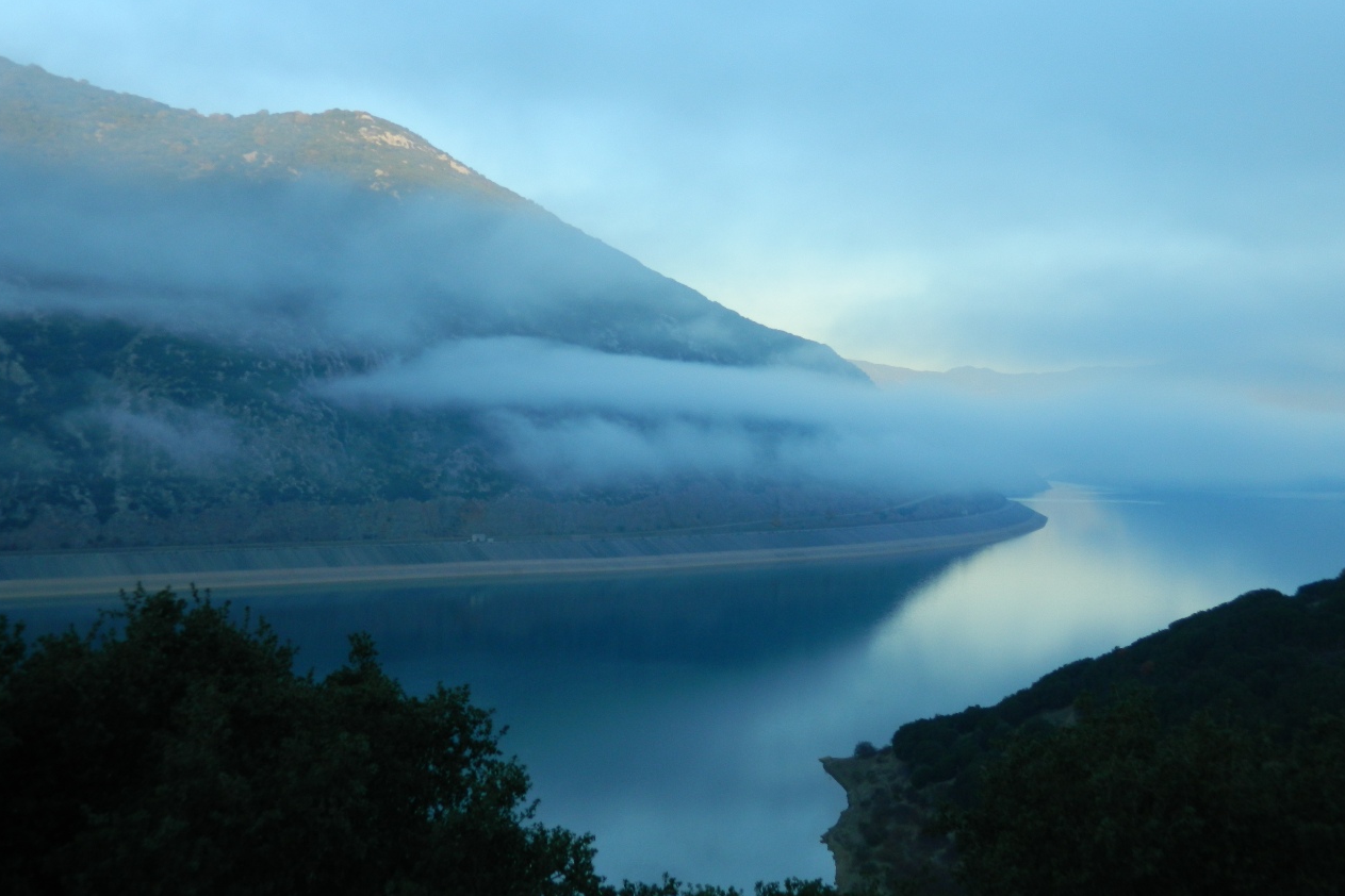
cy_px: 421
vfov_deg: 31.2
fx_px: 1606
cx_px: 675
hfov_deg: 45.4
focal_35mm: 43
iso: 80
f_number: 3.5
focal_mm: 7.3
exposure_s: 1/200
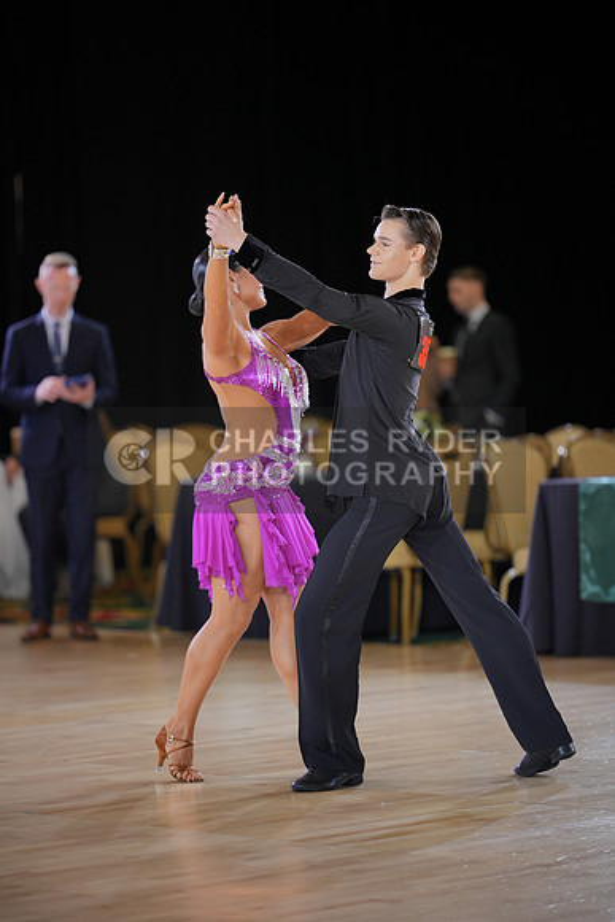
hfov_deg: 9.2
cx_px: 308
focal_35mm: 150
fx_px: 3841
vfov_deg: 13.7
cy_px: 461
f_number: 2
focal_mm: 150
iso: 1000
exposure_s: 1/500
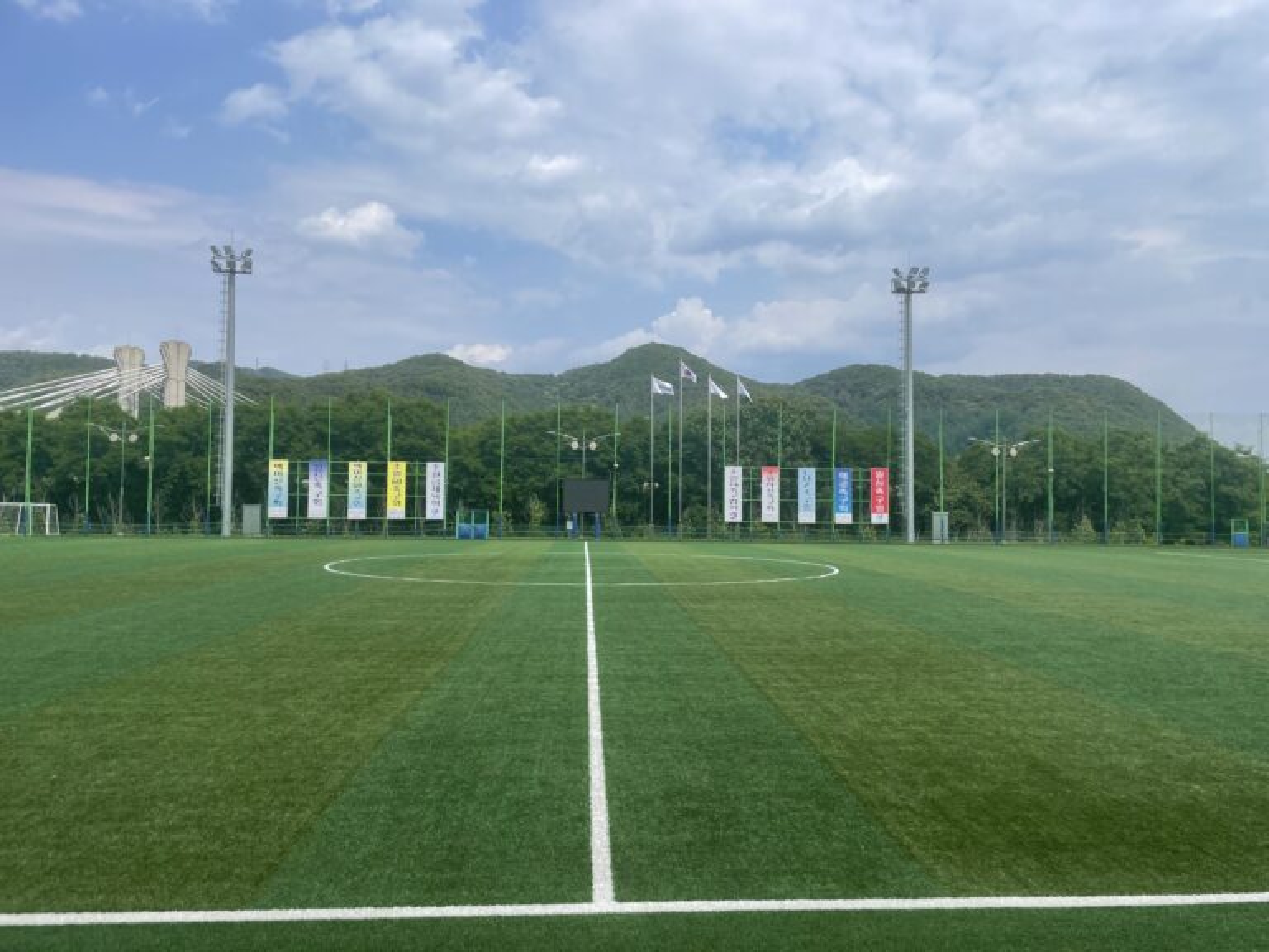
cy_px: 476
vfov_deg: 53.1
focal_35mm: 26
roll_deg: -0.4
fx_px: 953
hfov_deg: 67.3
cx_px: 634
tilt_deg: +2.7
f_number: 1.6
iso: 32
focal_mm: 4.2
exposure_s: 1/5291
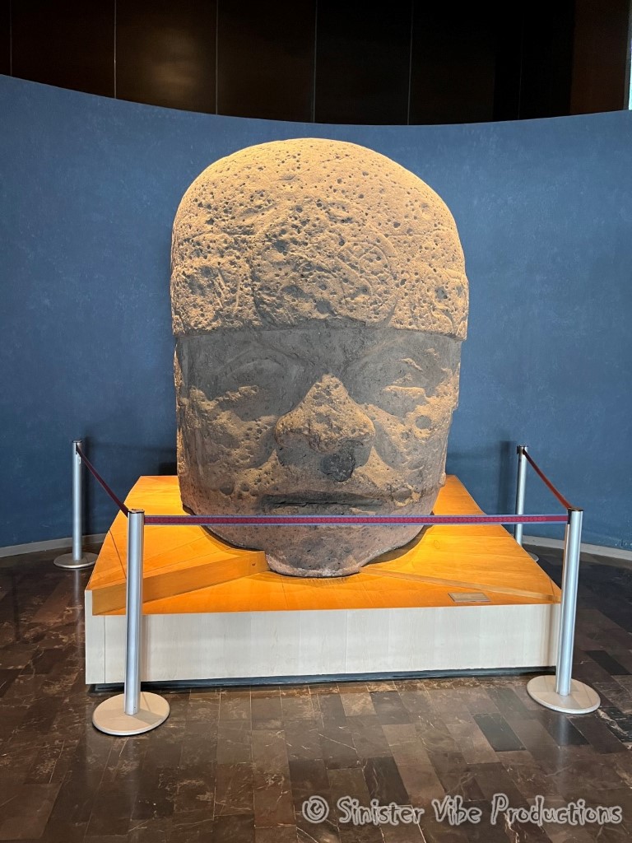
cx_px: 316
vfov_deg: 67.3
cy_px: 422
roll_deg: -0.7
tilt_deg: -7.1
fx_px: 633
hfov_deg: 53.1
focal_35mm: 26
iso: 500
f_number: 1.6
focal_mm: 5.1
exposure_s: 1/60
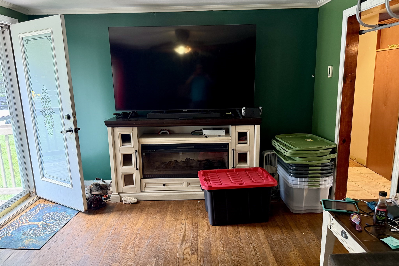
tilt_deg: -12.9
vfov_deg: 51.3
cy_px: 137
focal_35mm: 25
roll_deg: +1.9
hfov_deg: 71.5
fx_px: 277
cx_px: 200
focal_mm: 6.76
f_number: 1.78
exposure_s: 1/60
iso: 400
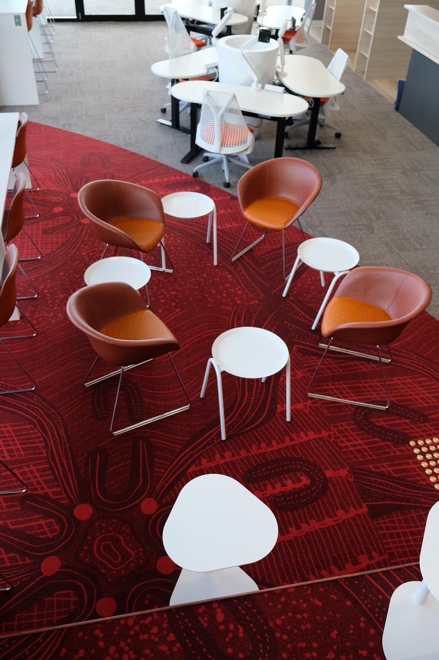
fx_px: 586
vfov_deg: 58.8
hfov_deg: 41.0
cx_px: 220
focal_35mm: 32
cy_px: 330
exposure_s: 1/140
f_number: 3.6
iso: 400
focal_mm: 21.4
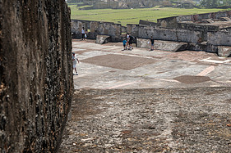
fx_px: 410
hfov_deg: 30.9
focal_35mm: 64
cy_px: 31
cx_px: 175
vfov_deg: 21.0
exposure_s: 1/125
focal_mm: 31
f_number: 8
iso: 125
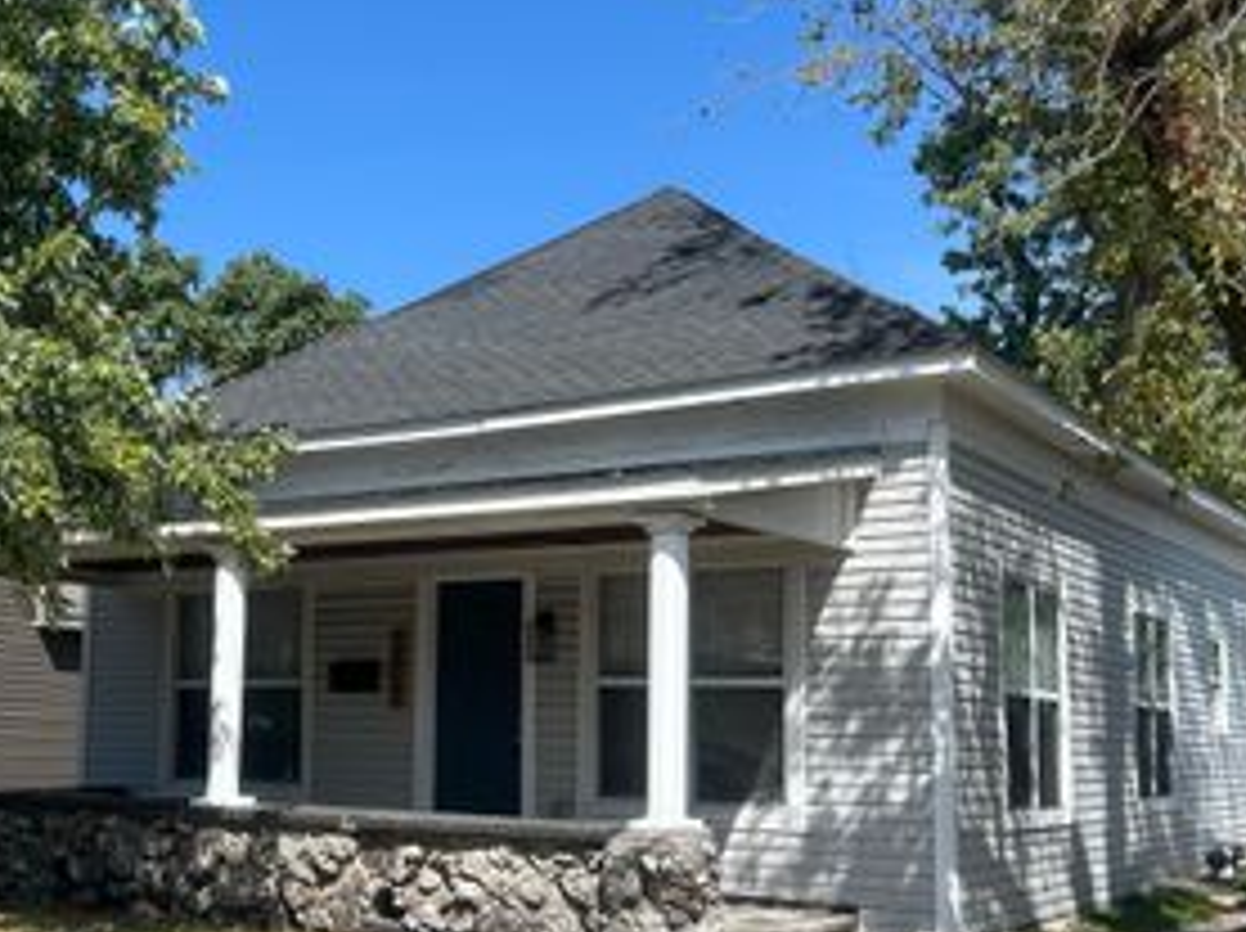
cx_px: 373
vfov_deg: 30.7
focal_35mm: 47
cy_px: 579
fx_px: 1690
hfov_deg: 39.8
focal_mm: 5.7
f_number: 1.5
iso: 50
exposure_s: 1/3460
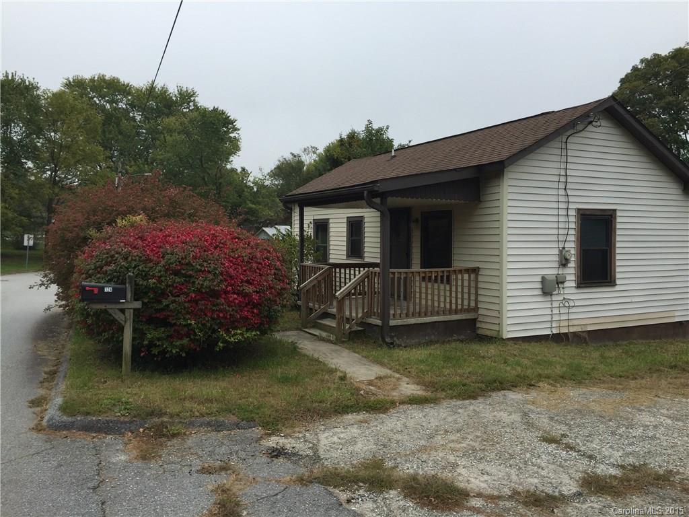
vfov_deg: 48.2
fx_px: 577
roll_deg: +0.1
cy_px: 258
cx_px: 344
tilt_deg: -0.9
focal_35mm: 29
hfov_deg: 61.7
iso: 32
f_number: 2.2
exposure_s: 1/942
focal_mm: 4.15
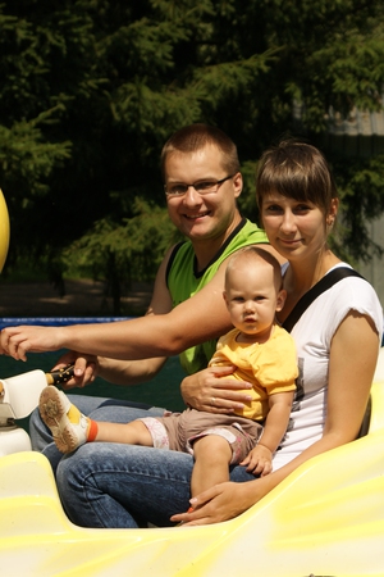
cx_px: 192
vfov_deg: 24.6
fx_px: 1320
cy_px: 288
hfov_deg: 16.6
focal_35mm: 82
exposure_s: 1/1000
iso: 100
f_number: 5.6
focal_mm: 55
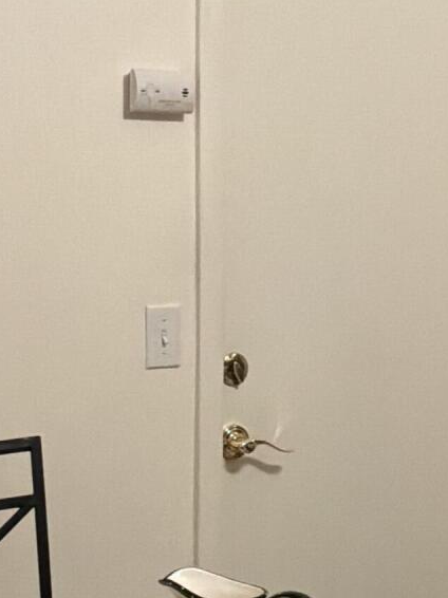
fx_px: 1710
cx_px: 280
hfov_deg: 14.9
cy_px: 506
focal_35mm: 99
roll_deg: -0.6
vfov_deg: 19.6
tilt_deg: -11.9
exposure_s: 1/60
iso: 200
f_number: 1.8
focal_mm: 3
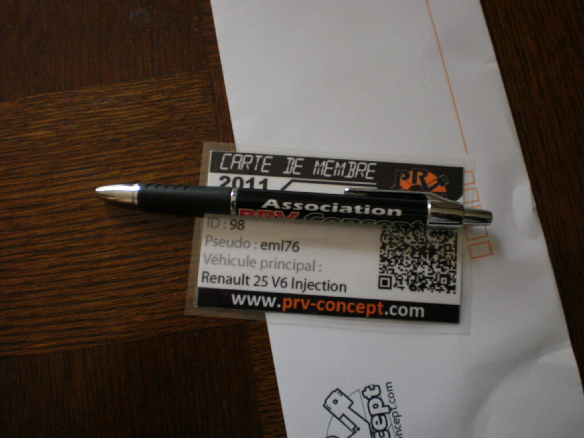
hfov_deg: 51.4
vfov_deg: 39.7
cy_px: 219
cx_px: 292
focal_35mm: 36
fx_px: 607
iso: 125
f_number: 3.1
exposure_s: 1/4
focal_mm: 6.3
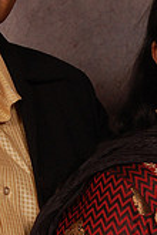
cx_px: 80
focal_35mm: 237
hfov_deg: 5.8
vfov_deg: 8.7
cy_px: 219
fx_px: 1549
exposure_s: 1/200
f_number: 5.6
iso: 400
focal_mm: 45
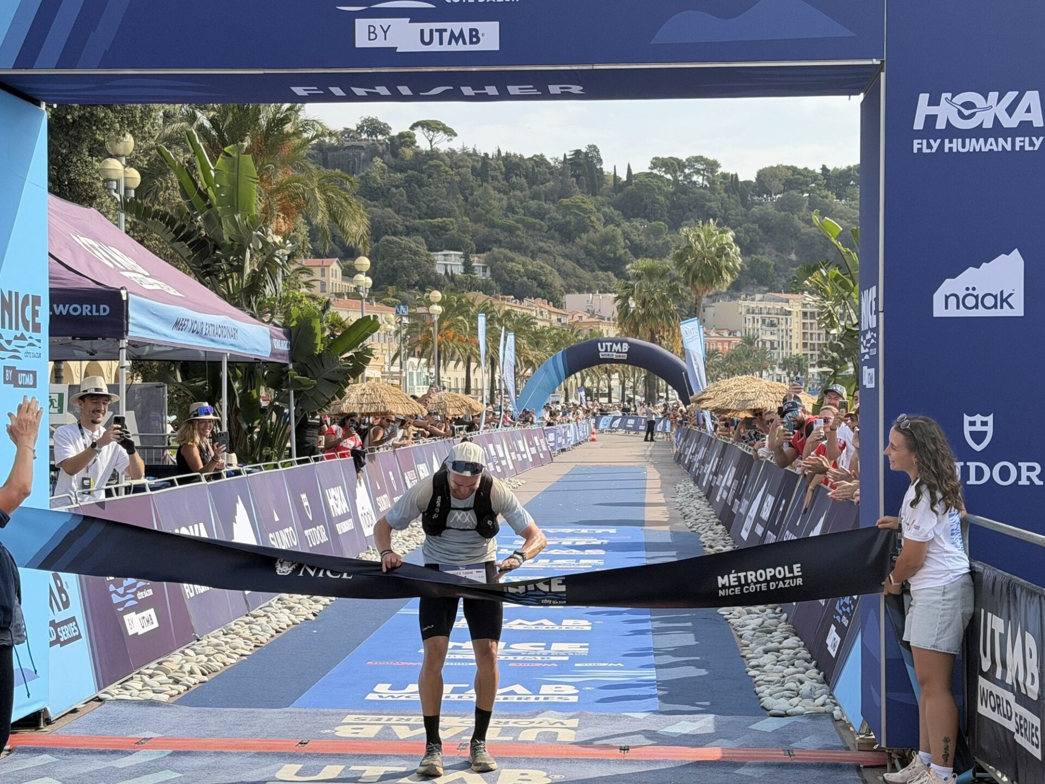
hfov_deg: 39.7
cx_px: 522
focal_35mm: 48
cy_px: 392
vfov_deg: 30.3
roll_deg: +0.3
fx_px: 1449
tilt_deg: -0.1
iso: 64
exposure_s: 1/4878
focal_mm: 6.76
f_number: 1.78
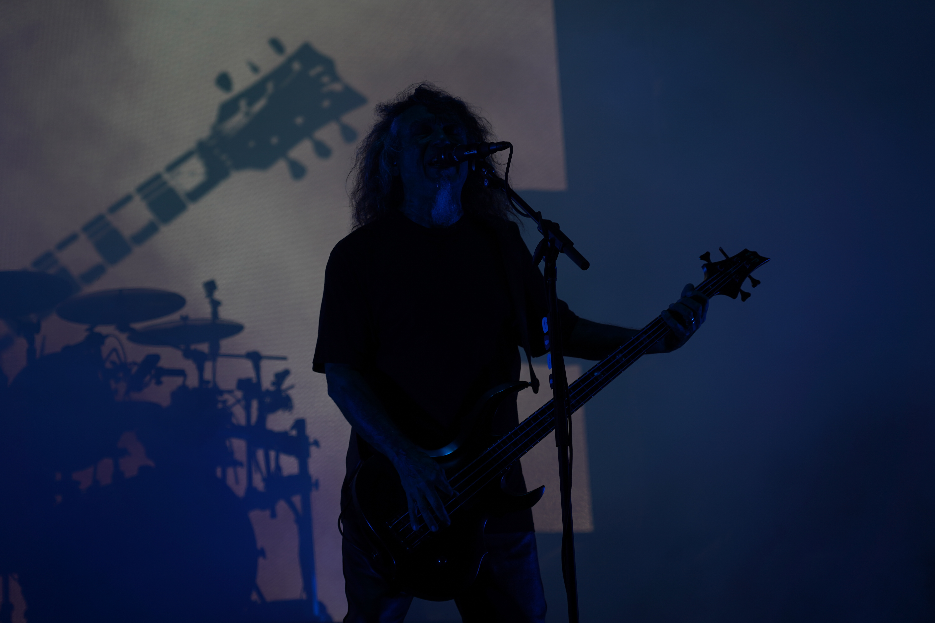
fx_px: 2727
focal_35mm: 105
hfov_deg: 19.5
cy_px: 312
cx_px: 468
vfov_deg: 13.0
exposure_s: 1/160
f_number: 4.5
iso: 100
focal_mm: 105
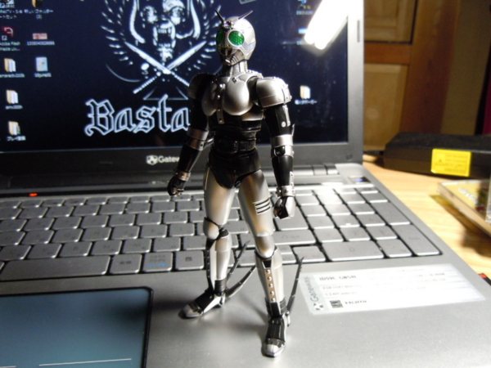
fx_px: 426
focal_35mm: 30
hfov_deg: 60.0
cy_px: 184
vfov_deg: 46.8
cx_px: 246
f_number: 3.5
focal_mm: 5.4
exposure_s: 1/20
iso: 400
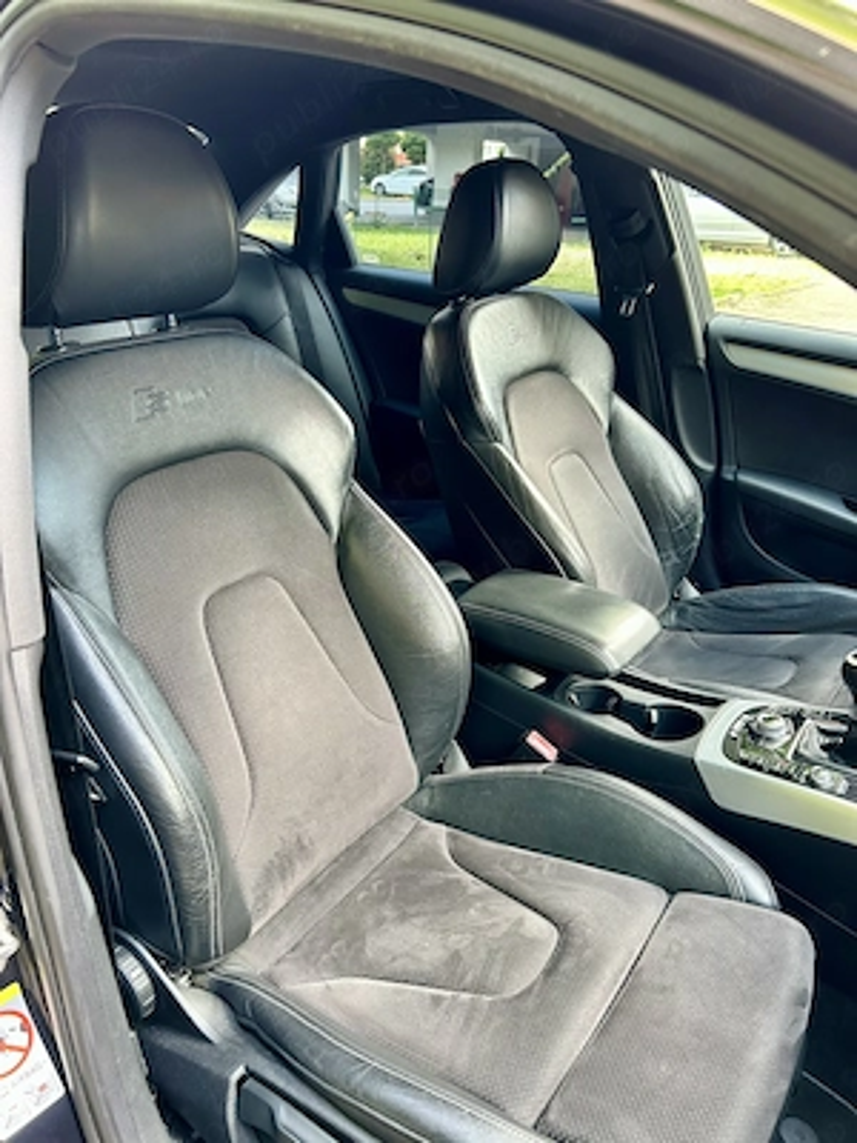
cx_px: 428
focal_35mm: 26
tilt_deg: -24.2
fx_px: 858
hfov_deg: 53.1
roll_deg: -4.1
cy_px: 572
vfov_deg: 67.3
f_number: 1.5
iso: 125
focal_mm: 5.7
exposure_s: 1/121
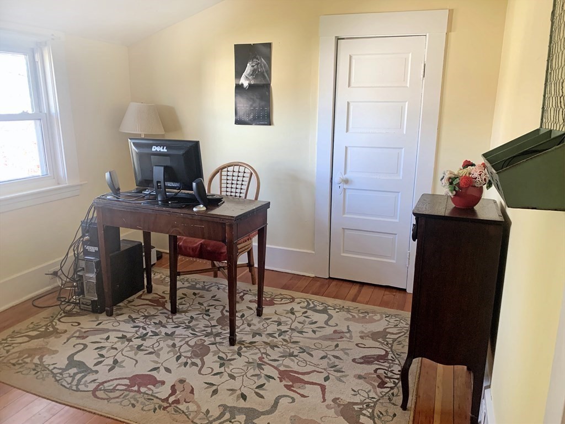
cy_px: 212
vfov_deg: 53.1
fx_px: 424
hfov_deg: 67.3
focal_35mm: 26
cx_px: 282
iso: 160
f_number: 1.8
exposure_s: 1/60
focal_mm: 4.25
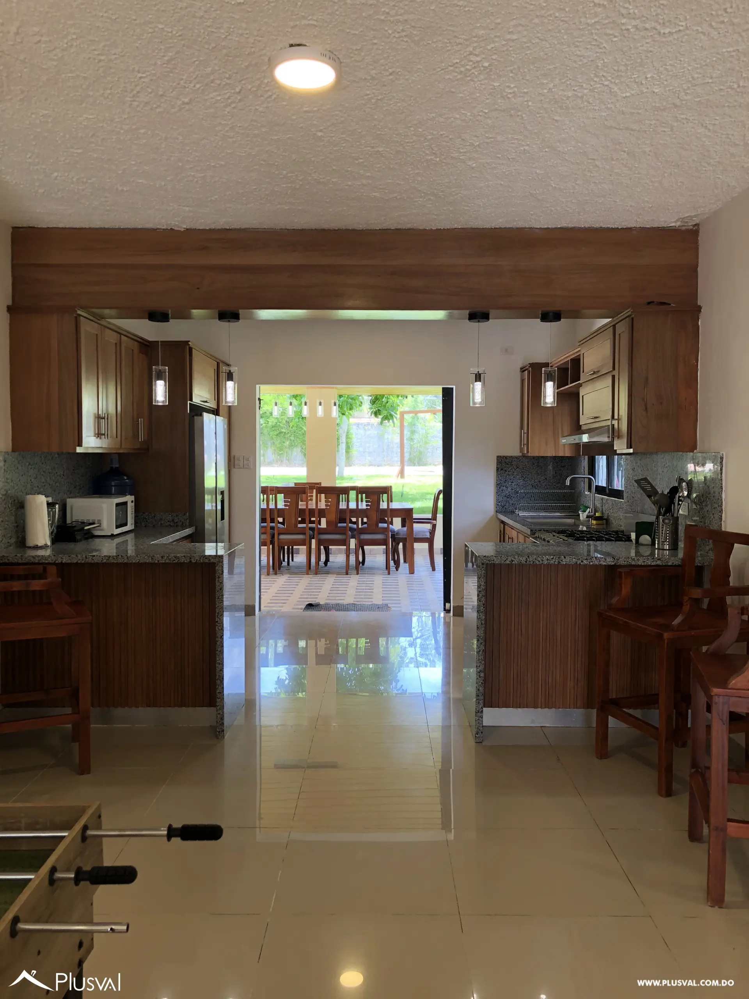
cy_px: 500
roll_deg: +0.2
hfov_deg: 49.7
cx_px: 374
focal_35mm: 28
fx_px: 808
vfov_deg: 63.4
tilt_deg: -2.0
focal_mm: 3.99
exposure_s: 1/120
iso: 50
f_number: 1.8
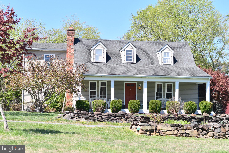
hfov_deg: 27.0
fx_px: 477
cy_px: 76
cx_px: 114
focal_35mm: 75
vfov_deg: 18.2
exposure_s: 1/5000
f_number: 3.2
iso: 320
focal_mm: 50
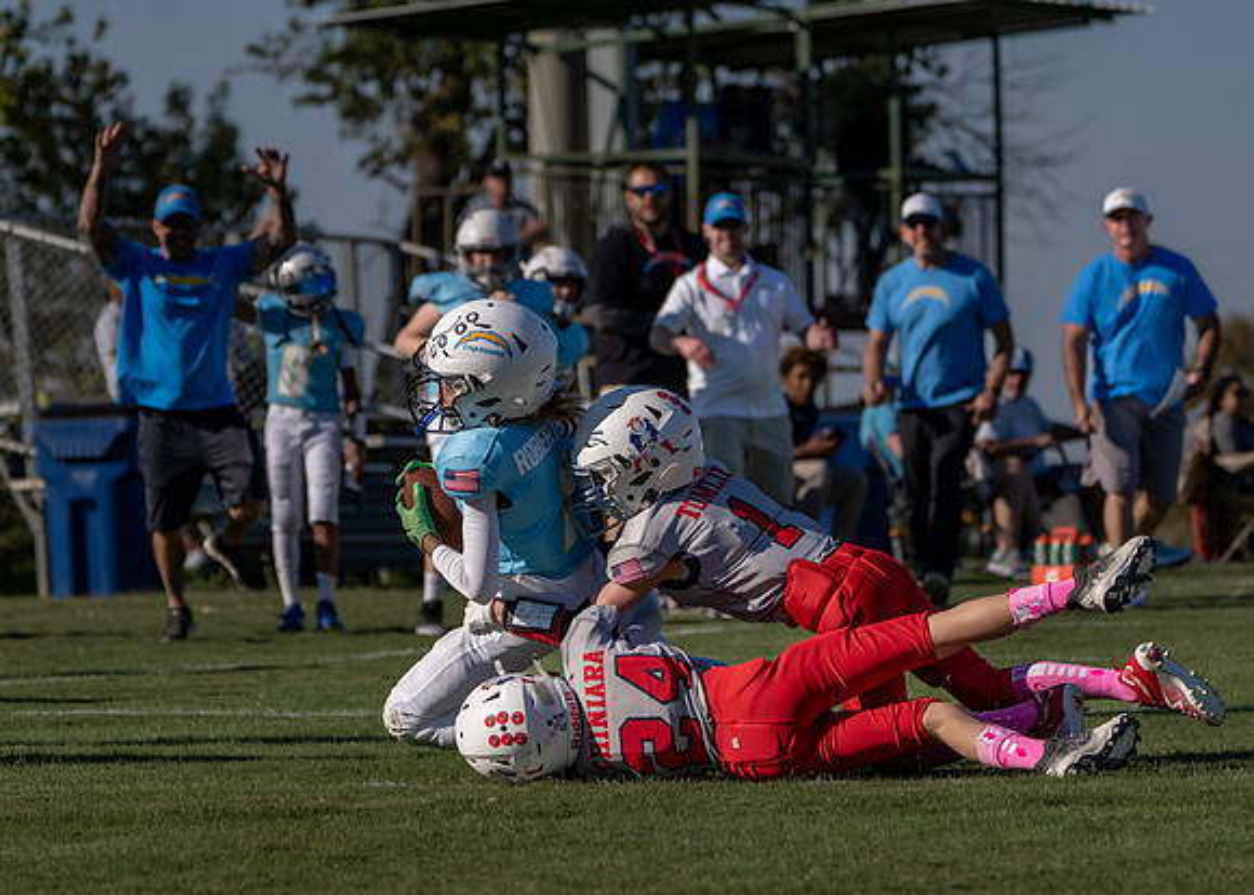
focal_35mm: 242
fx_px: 8610
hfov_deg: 8.3
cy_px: 504
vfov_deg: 6.0
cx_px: 558
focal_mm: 177
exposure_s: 1/2500
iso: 250
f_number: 5.6
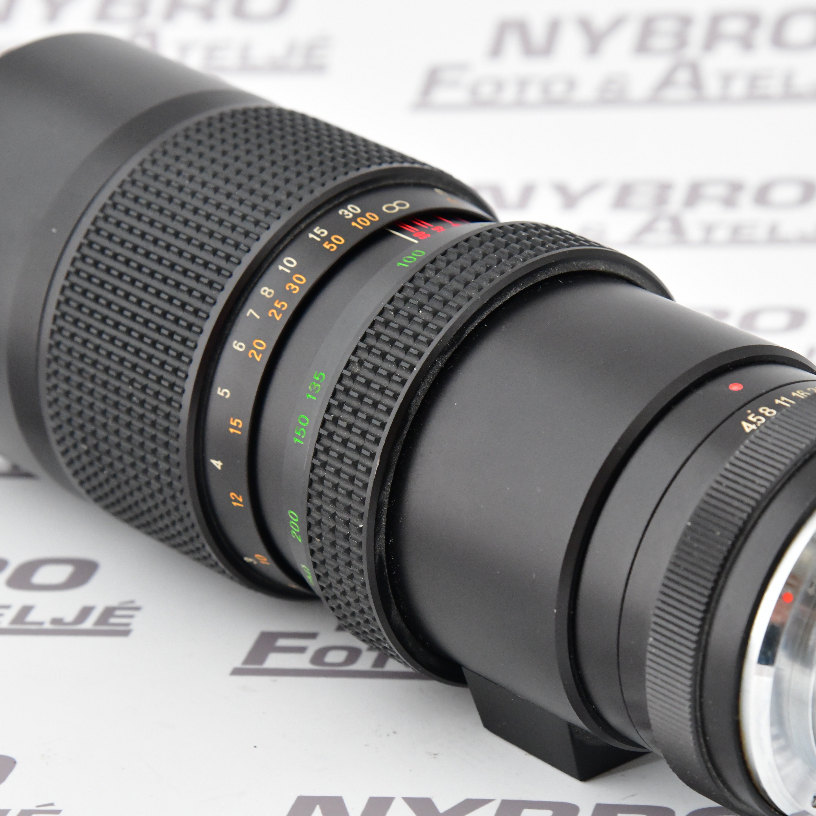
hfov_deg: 9.9
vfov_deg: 9.9
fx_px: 4721
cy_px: 446
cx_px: 508
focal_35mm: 177
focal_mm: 120
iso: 2500
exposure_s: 1/100
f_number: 11
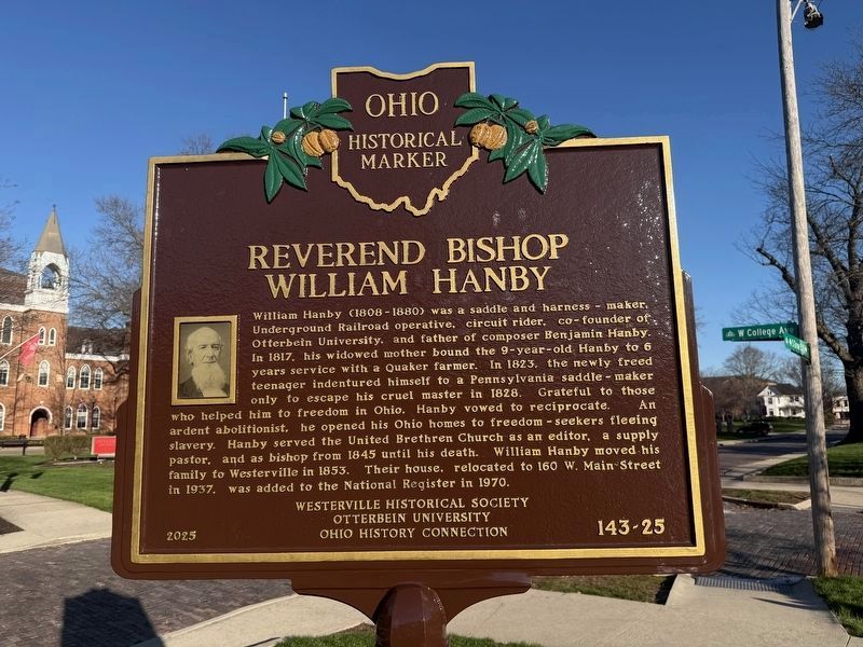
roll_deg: +0.4
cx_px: 432
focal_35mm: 24
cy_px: 324
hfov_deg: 71.6
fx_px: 598
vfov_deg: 56.8
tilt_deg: +9.6
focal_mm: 6.76
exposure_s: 1/3279
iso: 80
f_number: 1.78
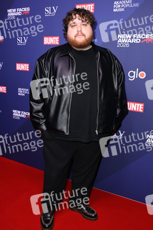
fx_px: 204
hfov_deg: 41.0
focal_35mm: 32
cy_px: 115
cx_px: 76
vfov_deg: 58.8
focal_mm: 32
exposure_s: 1/250
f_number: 5.6
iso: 1000
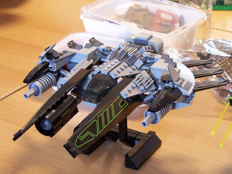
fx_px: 550
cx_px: 116
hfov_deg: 23.8
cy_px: 87
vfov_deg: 18.0
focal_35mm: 82
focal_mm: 13.7
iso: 80
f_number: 3.2
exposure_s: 1/4
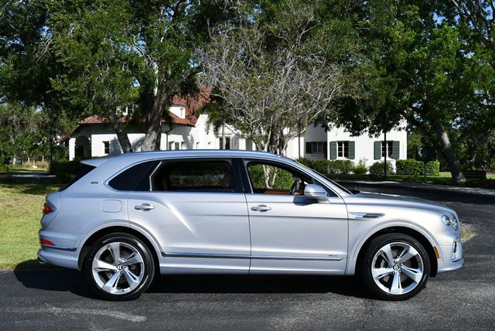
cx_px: 248
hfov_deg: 44.5
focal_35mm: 44
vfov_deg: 30.6
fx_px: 606
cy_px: 166
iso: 100
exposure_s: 1/320
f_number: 9
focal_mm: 22
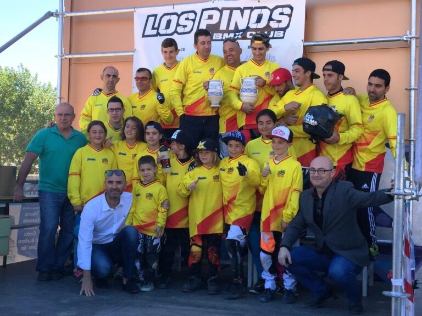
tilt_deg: +2.0
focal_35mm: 29
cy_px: 158
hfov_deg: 61.7
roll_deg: -2.0
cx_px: 211
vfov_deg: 48.2
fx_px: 354
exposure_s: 1/706
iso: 32
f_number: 2.2
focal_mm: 4.15
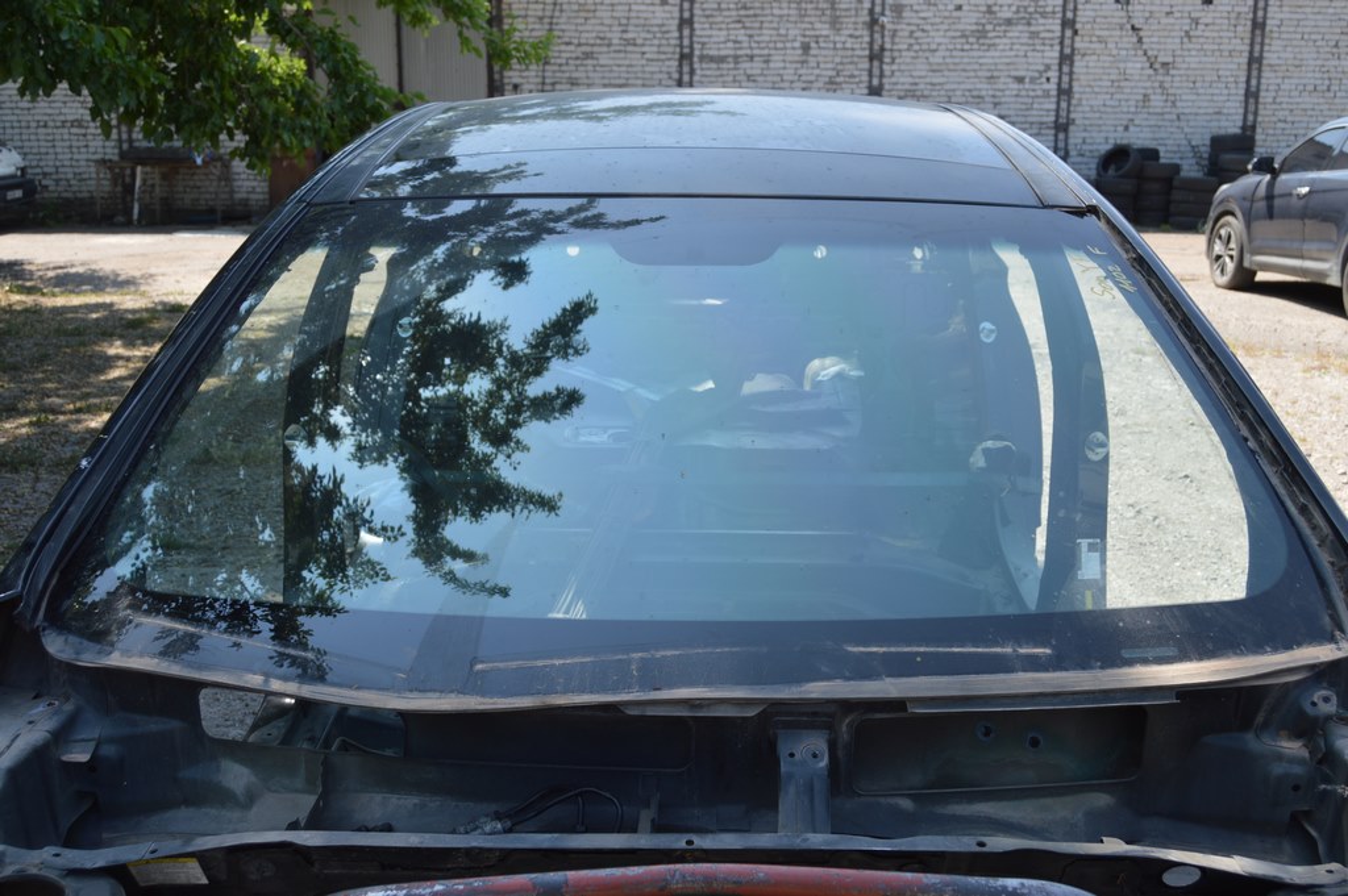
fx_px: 1347
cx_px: 674
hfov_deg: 53.2
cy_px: 448
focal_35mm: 36
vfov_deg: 36.8
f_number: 6.3
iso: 100
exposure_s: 1/160
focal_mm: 24
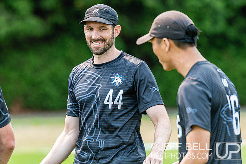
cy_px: 60
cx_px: 104
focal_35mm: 379
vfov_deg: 3.6
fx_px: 2589
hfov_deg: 5.4
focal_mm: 200
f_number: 3.2
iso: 250
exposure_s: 1/1250
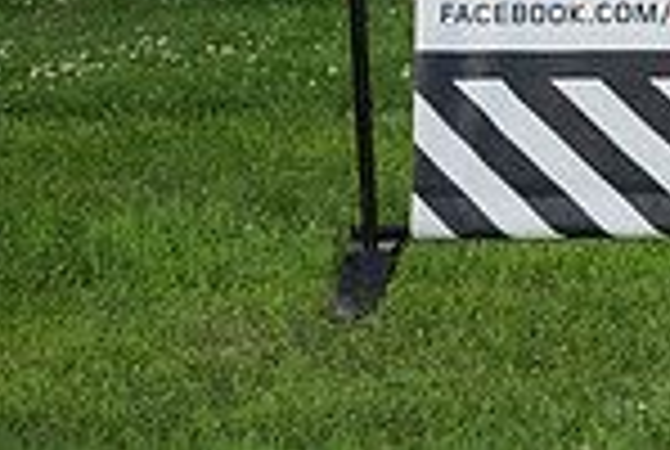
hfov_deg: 13.8
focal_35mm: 132
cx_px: 1214
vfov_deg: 9.8
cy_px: -416
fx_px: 2462
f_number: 4
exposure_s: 1/2000
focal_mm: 34
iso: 1600
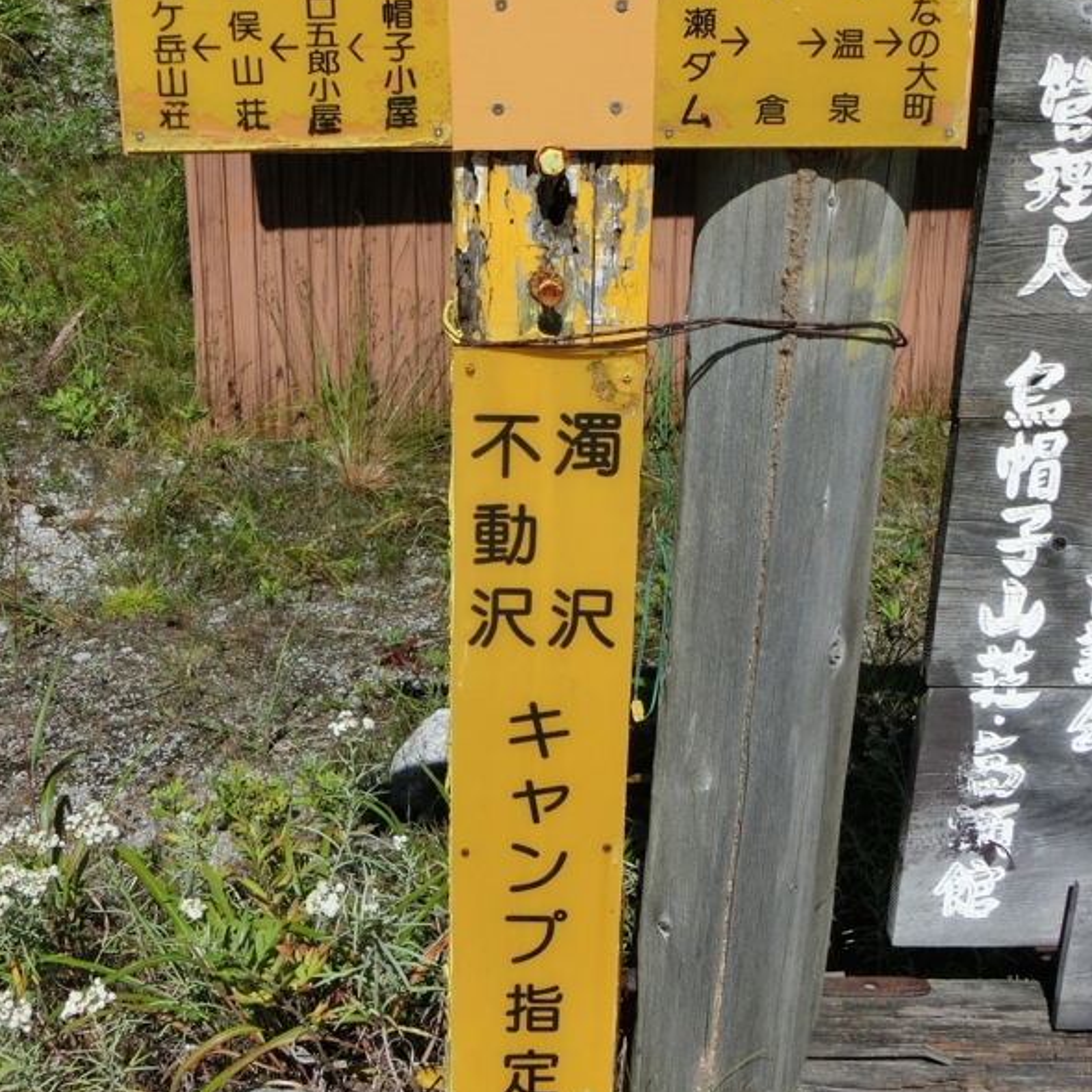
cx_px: 552
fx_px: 1927
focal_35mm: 54
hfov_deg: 31.6
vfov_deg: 31.6
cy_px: 538
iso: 80
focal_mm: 8
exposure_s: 1/250
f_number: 8.8
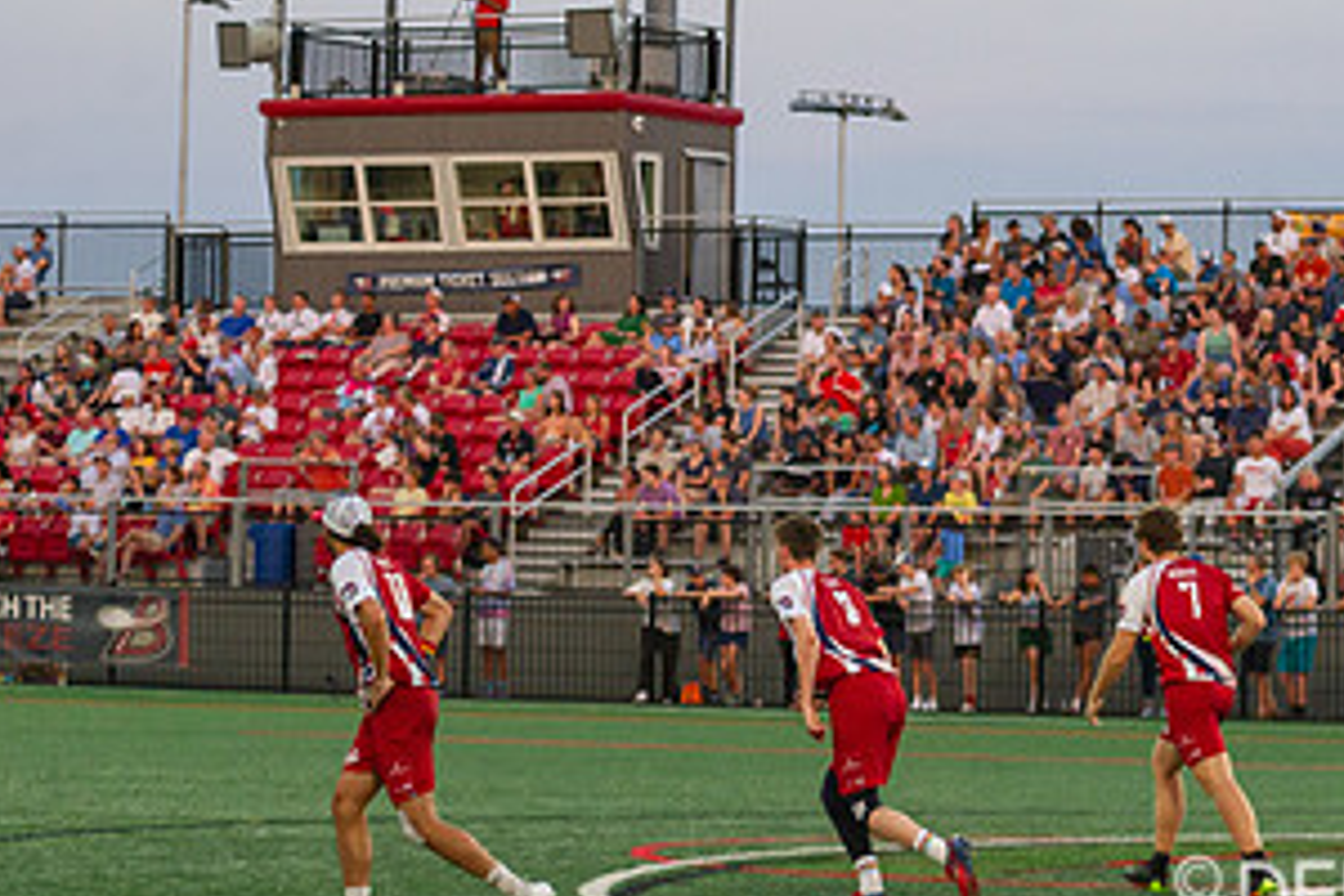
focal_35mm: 194
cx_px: 892
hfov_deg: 10.6
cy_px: 246
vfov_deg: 7.1
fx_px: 7242
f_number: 4
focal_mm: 100
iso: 2000
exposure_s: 1/1000
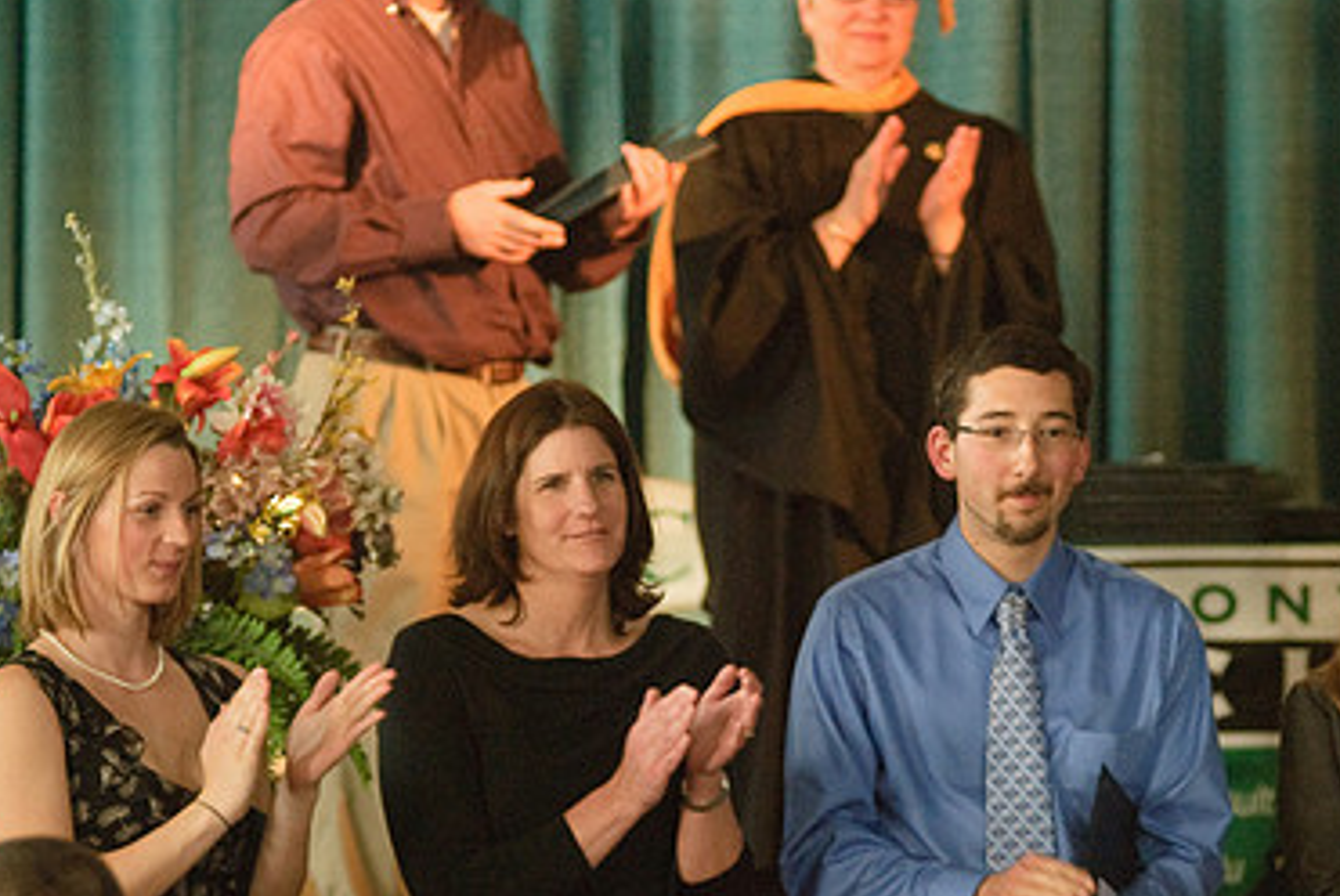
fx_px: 11800
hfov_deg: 6.5
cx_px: 1022
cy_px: 444
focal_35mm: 317
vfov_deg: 4.3
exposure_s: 1/125
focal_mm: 135
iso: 800
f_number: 2.8
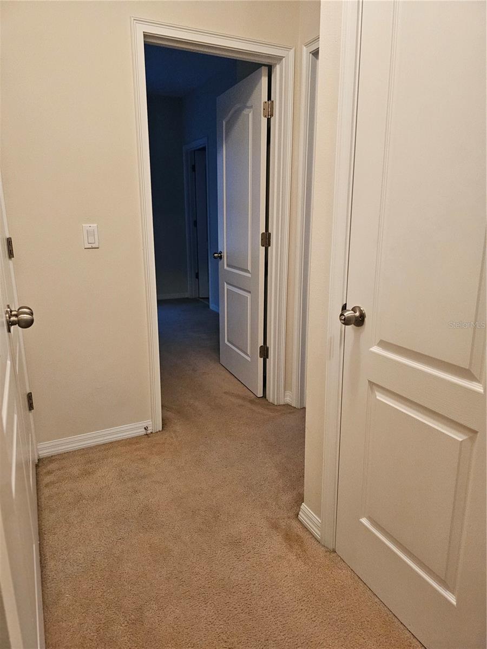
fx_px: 431
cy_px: 324
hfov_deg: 58.9
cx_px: 244
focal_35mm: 23
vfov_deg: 73.9
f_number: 1.7
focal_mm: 6.3
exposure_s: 1/60
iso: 500
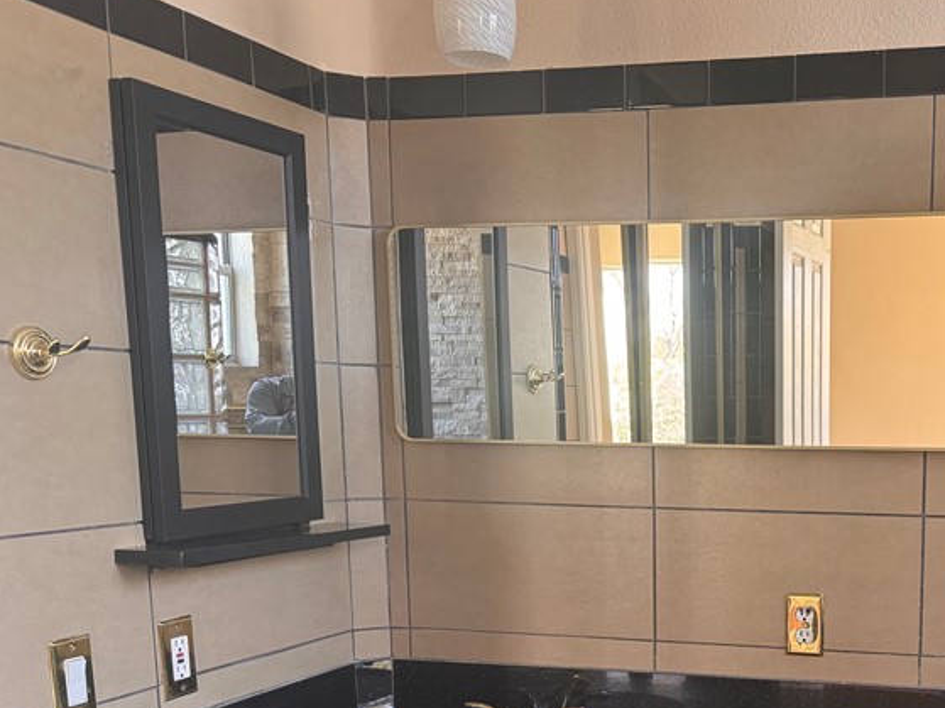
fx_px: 1201
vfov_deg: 31.7
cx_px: 810
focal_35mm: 44
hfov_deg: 40.4
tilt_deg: -8.4
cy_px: 598
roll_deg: -0.8
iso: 320
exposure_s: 1/60
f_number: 1.78
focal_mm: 6.76
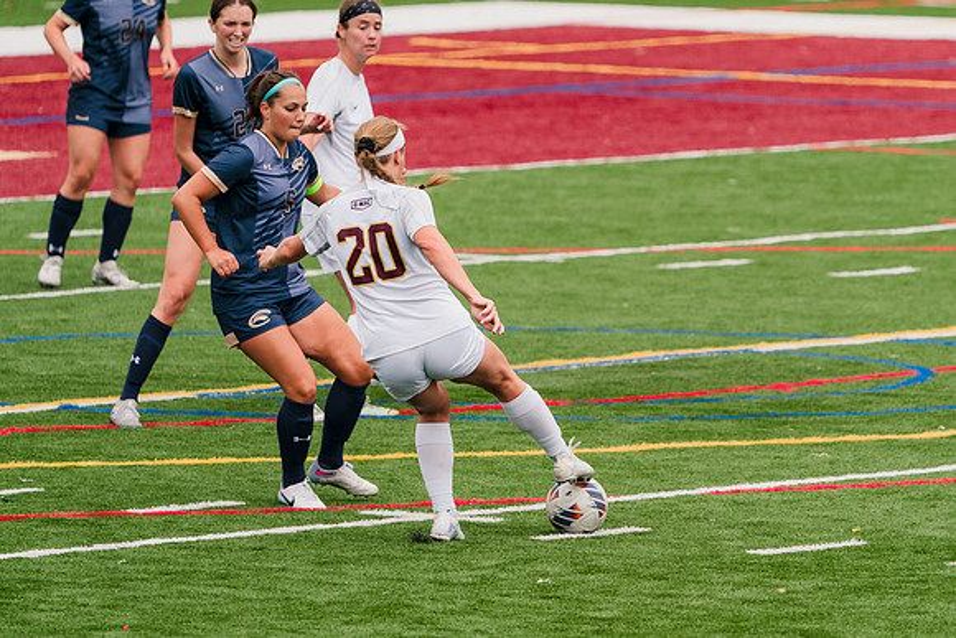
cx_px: 629
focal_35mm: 604
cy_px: 264
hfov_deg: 3.4
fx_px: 16036
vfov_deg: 2.3
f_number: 6.3
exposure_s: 1/1600
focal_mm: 459
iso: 500
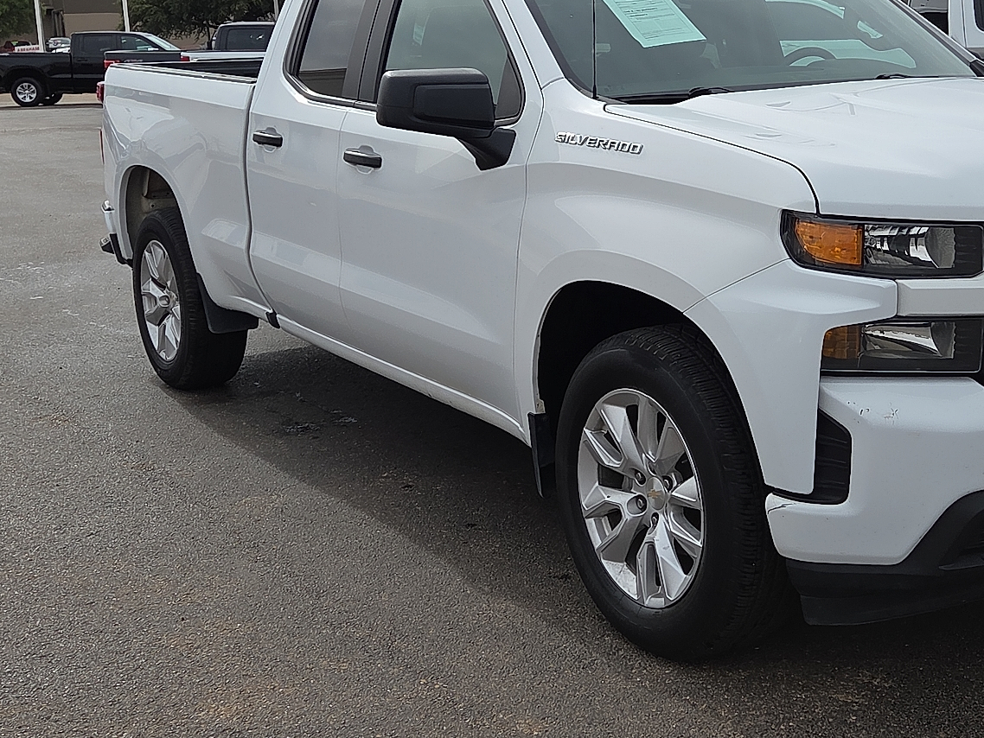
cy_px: 250
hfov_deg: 36.3
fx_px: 1478
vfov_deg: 27.9
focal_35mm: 52
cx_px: 681
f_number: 1.8
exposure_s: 1/10000
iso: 77
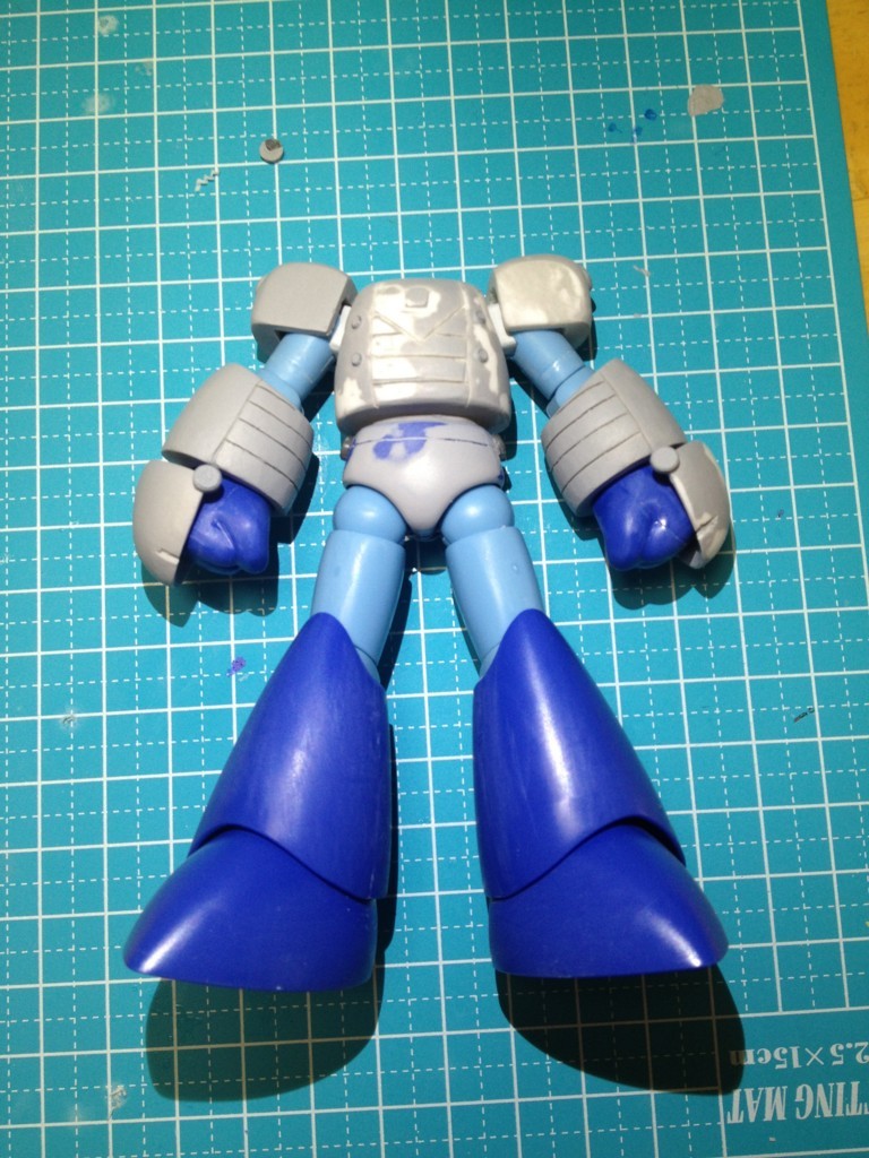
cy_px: 579
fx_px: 1172
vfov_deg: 52.6
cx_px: 434
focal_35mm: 35
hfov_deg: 40.7
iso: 50
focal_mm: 4.28
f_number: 2.4
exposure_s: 1/30
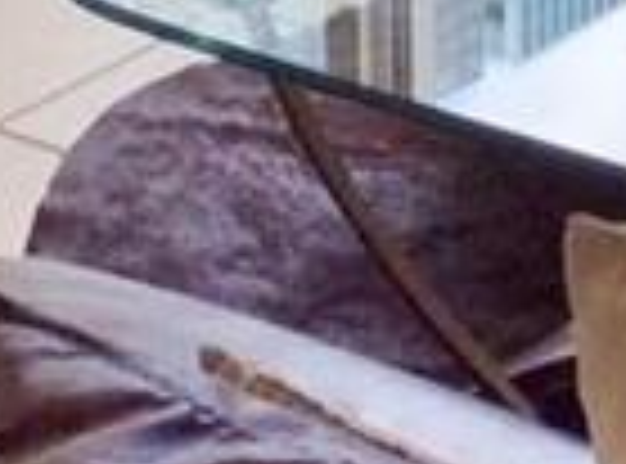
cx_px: 261
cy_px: -1090
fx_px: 4268
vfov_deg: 5.7
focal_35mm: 237
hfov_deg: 8.4
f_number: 2.4
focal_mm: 3.3
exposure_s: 1/150
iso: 32
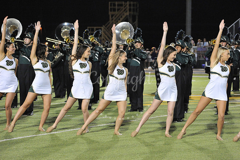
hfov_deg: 13.7
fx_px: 999
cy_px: 80
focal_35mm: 150
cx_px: 120
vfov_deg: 9.1
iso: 6400
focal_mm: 150
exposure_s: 1/160
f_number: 6.3
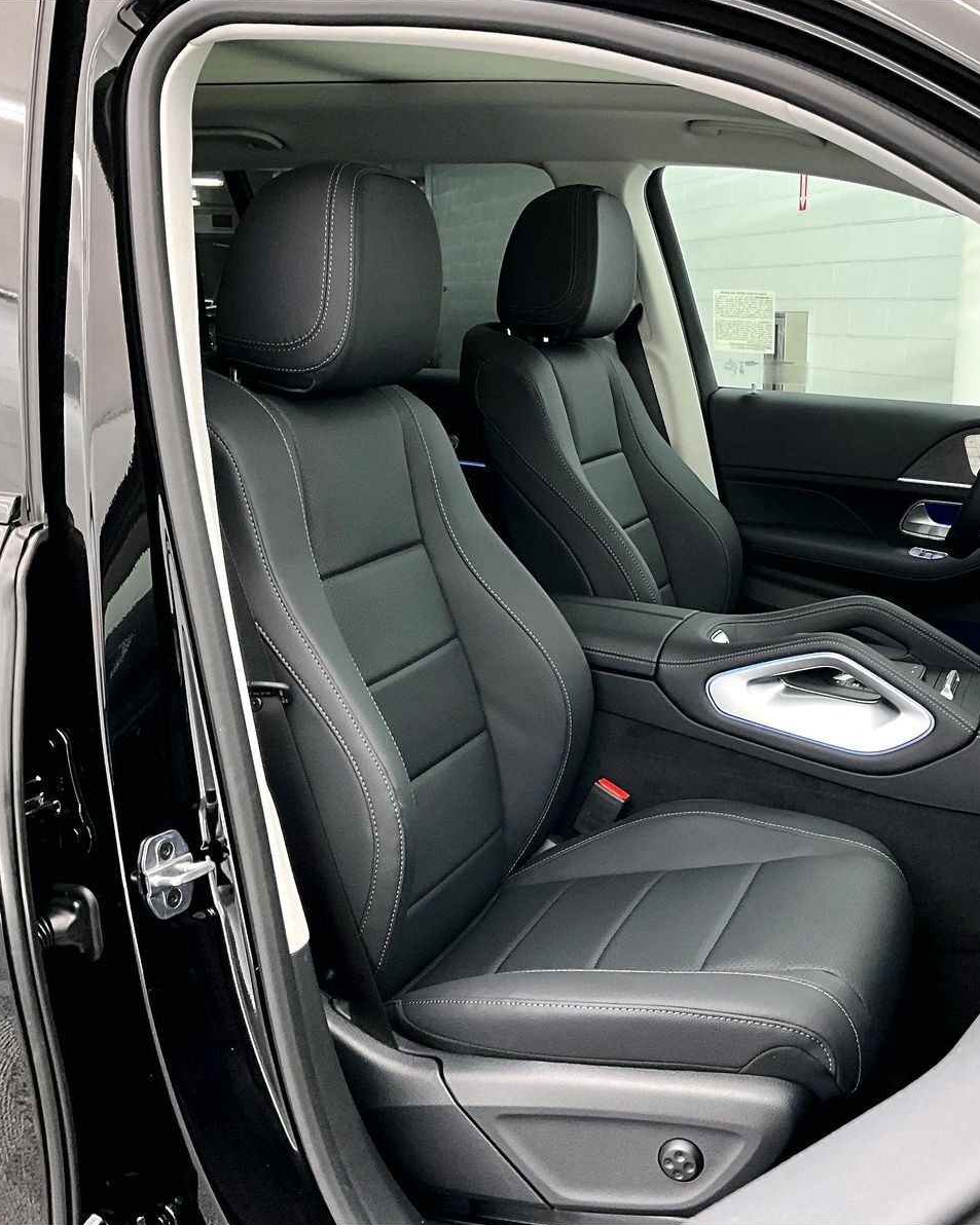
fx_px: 1378
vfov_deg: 47.9
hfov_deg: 38.9
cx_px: 616
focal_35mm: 38
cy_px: 612
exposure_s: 1/40
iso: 250
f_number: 1.8
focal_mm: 3
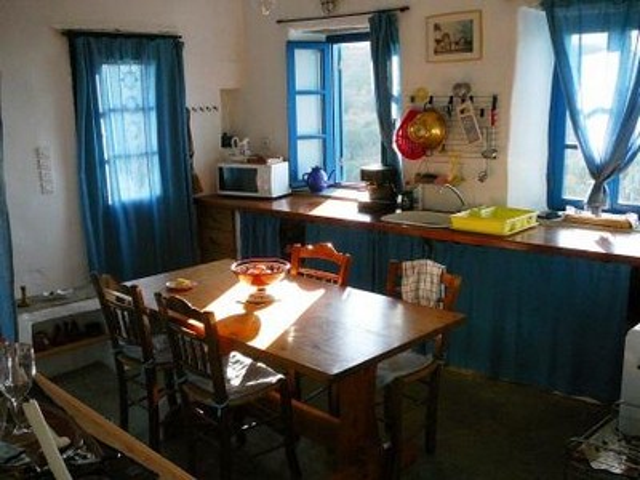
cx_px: 320
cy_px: 240
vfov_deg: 40.7
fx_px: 647
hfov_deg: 52.6
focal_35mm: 35
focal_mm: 5.2
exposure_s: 1/250
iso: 200
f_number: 2.8
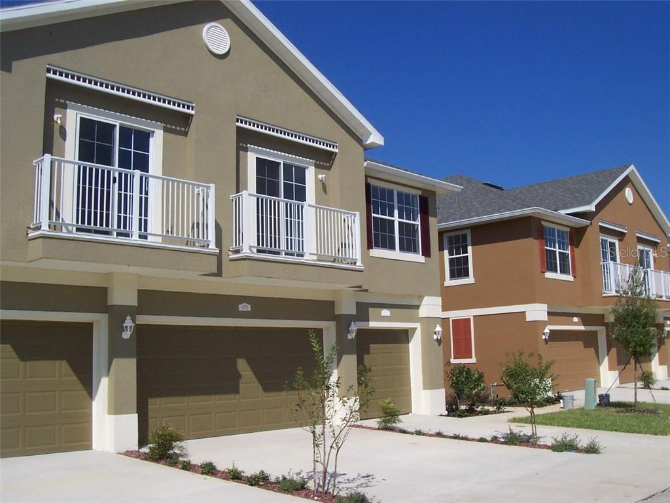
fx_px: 716
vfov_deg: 38.7
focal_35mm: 37
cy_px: 252
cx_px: 335
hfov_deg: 50.1
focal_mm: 5.6
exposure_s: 1/1000
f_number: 5.6
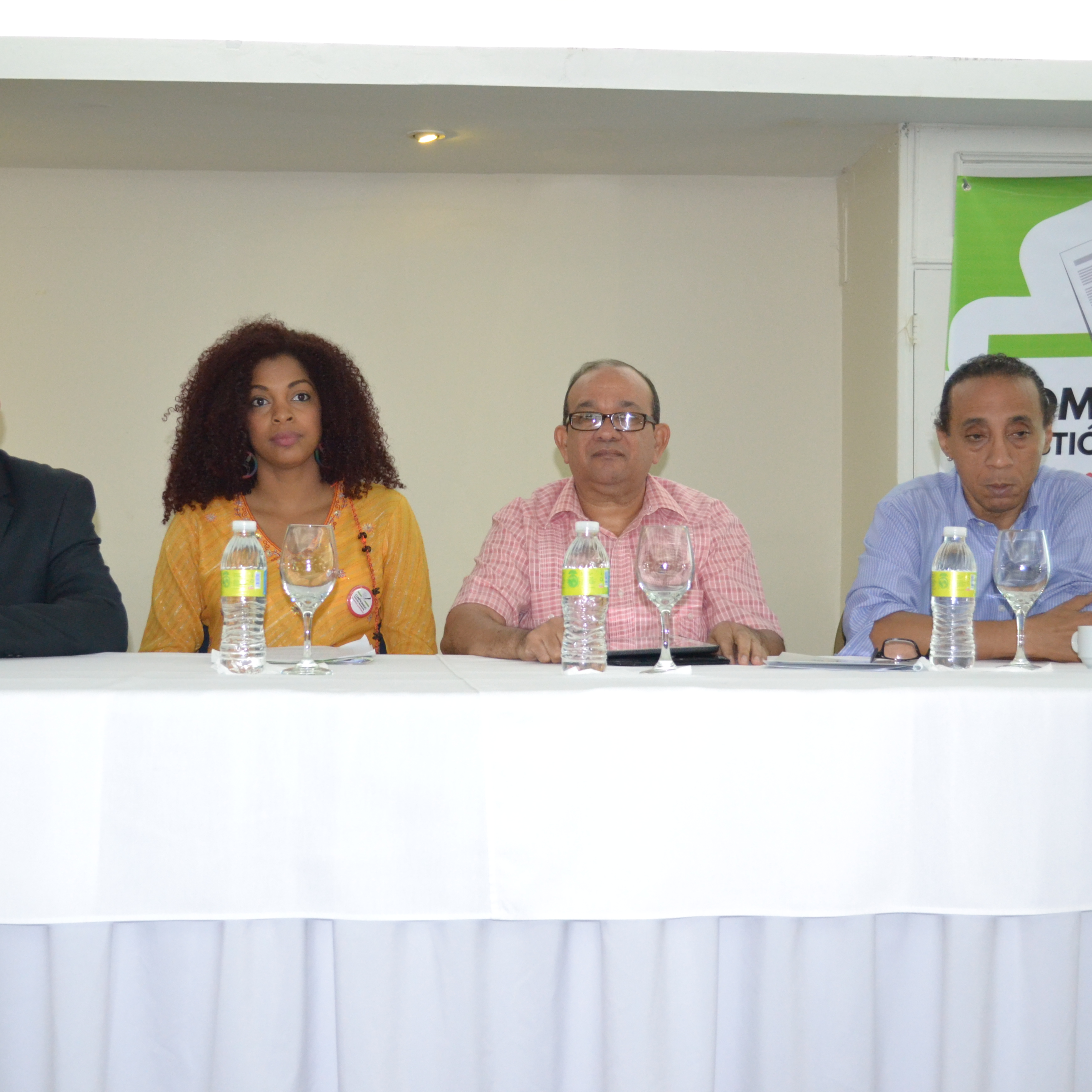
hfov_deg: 34.0
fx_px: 1785
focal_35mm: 50
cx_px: 496
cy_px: 548
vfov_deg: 34.0
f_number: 4.2
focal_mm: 26
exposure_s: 1/60
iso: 2000
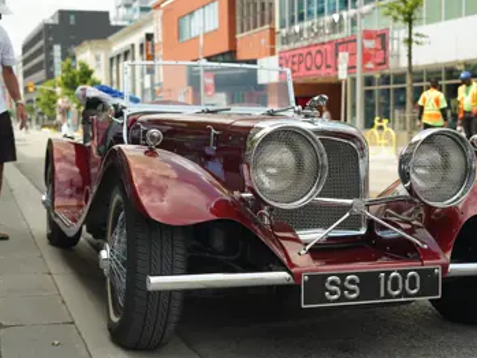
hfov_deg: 34.9
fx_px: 758
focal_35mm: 55
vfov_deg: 26.6
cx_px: 261
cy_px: 180
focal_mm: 50
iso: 100
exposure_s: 1/100
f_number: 4.5
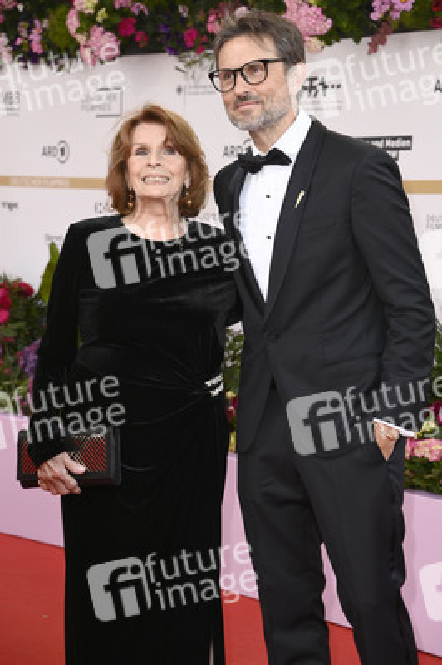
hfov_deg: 12.2
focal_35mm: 112
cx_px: 221
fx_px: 2066
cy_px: 332
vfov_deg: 18.3
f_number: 6.3
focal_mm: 112
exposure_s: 1/250
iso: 500
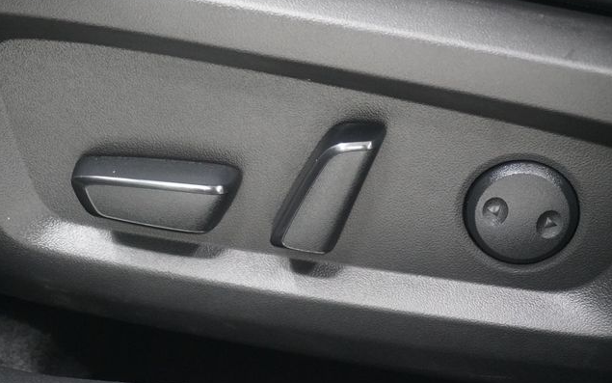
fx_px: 1284
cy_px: 192
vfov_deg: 16.9
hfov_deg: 26.8
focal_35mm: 77
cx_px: 306
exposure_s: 1/160
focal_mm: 50
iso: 10000
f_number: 5.6
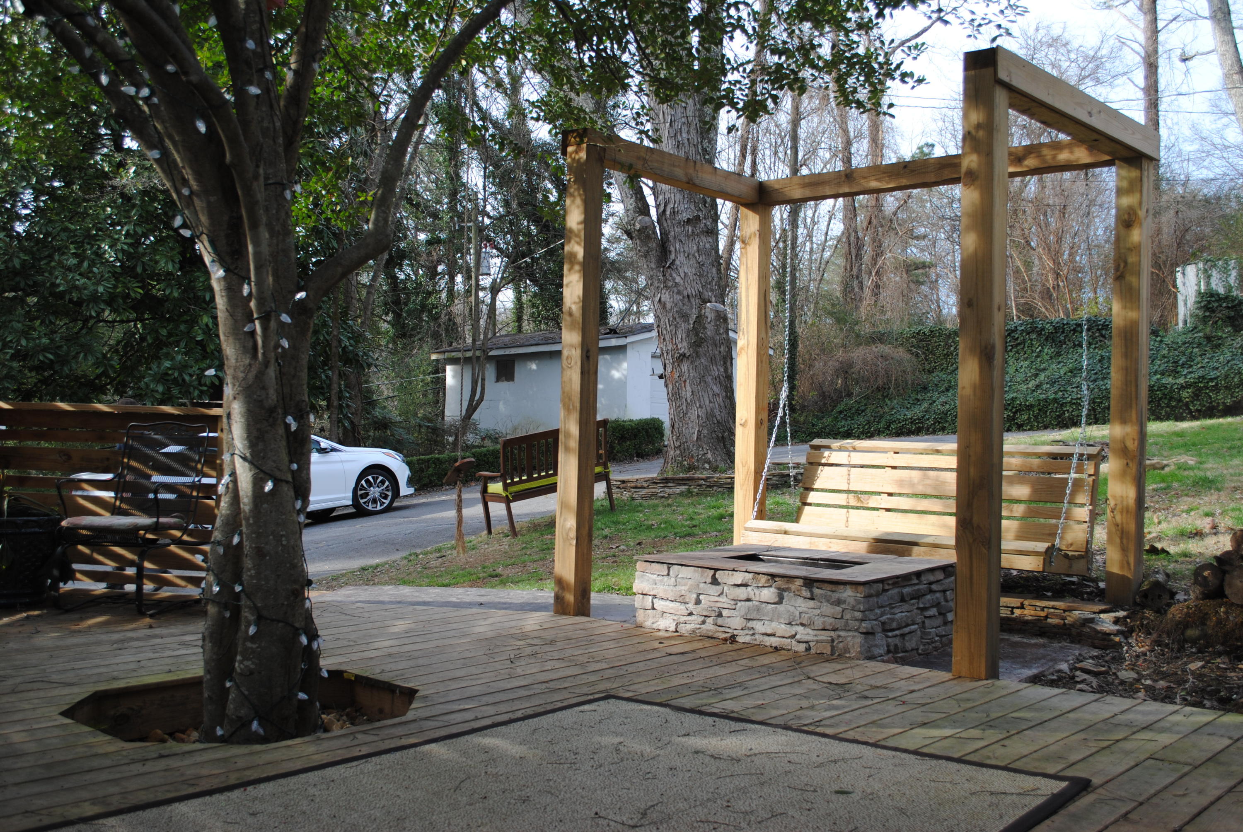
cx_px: 622
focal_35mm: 36
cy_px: 416
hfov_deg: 53.1
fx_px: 1244
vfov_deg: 37.0
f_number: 5.6
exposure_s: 1/125
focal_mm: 24
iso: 100
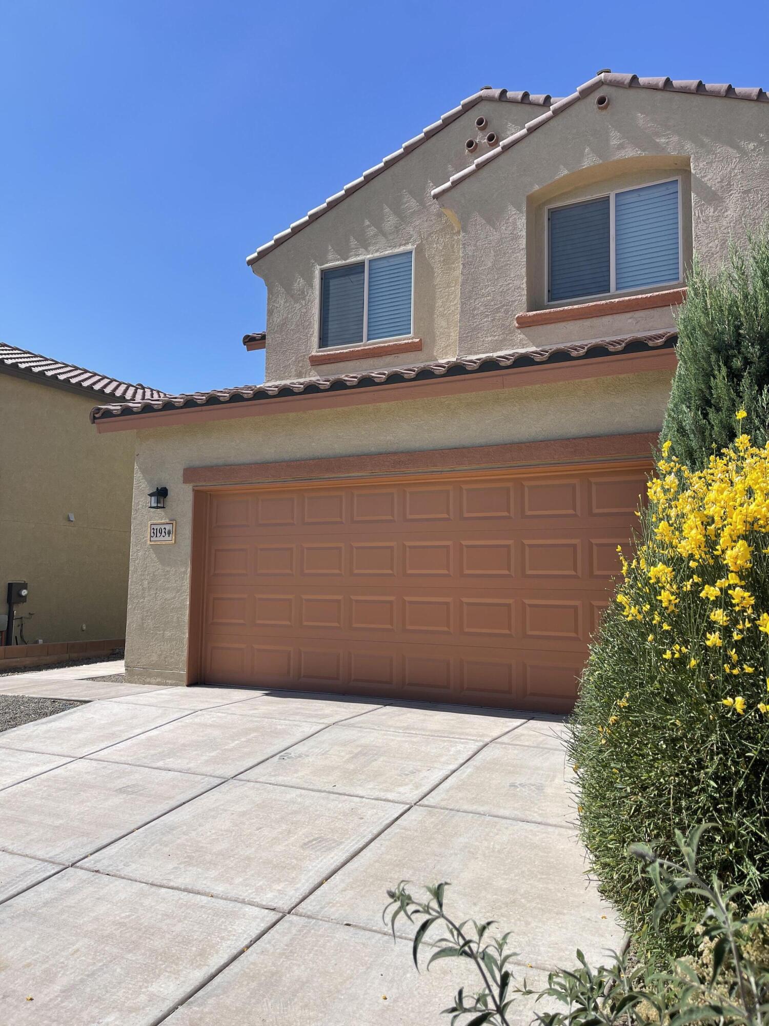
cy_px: 513
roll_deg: -0.6
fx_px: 770
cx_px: 384
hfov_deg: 53.1
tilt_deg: +7.0
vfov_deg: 67.3
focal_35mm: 26
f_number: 1.6
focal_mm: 5.1
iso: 32
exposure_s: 1/3922
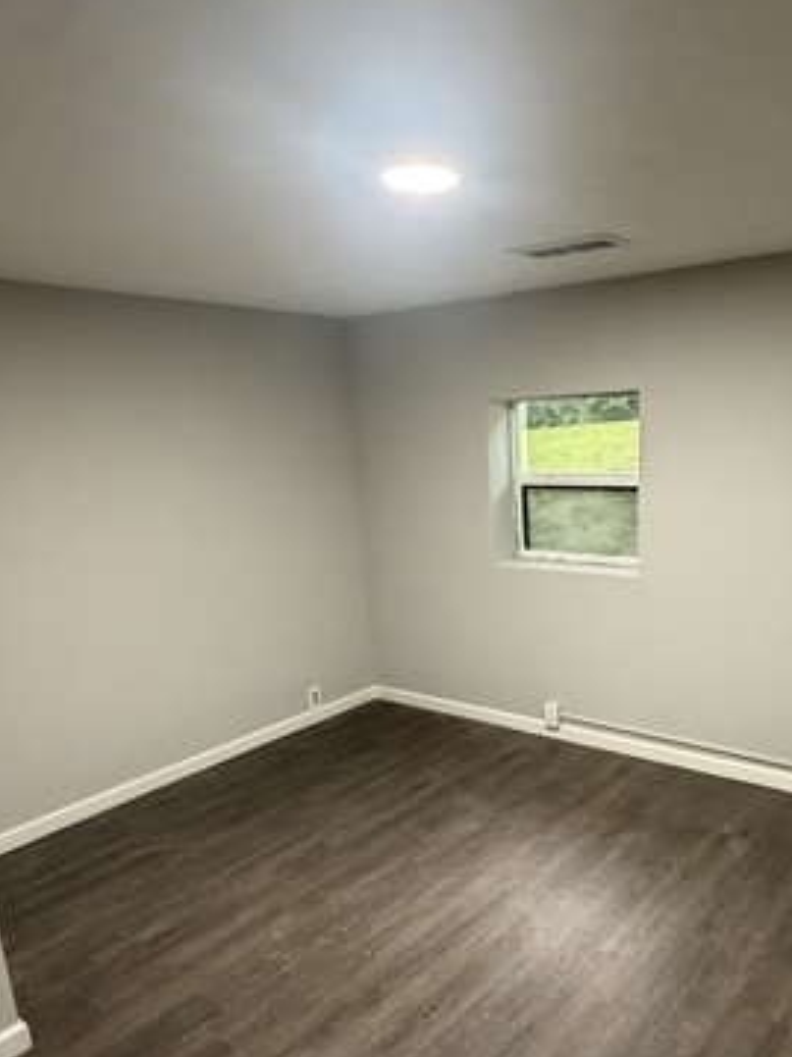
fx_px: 794
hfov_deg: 52.2
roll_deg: +0.8
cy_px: 637
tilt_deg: -14.1
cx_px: 518
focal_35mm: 26
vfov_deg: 66.6
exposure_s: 1/60
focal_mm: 2.22
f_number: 2.2
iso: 500
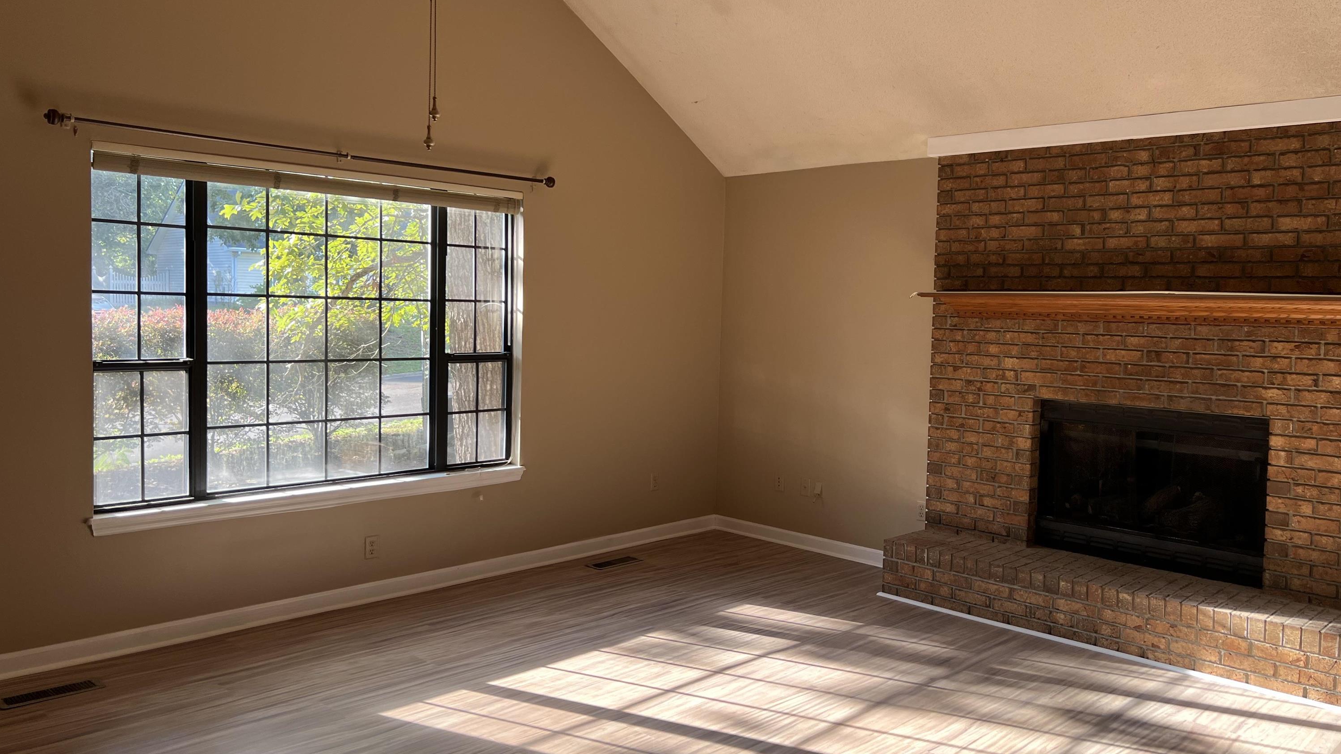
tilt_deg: -2.2
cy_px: 340
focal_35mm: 29
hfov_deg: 66.1
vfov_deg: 40.1
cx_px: 680
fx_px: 1031
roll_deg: -1.2
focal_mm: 5.7
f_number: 1.5
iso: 50
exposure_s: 1/131
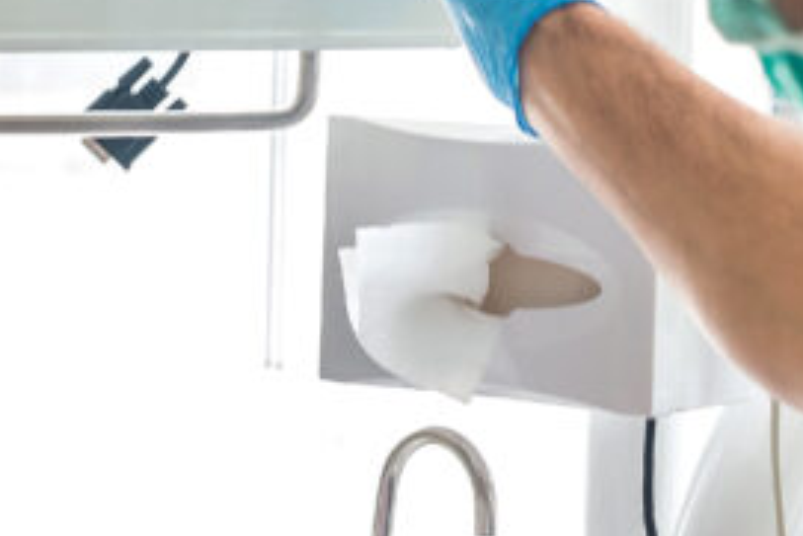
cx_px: 154
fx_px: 4218
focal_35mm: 189
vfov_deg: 7.2
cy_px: -121
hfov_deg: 10.8
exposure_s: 1/100
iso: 400
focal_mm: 50
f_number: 4
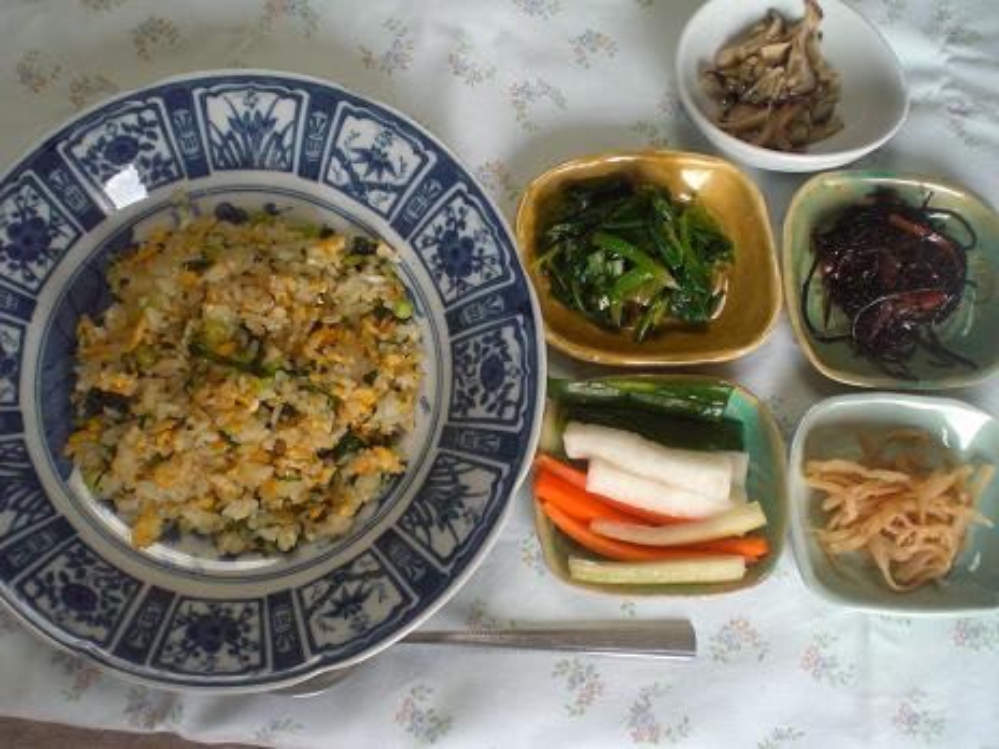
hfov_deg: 49.0
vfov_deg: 37.7
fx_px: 1097
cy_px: 374
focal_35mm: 38
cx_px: 500
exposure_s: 1/80
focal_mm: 6.3
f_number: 3.1
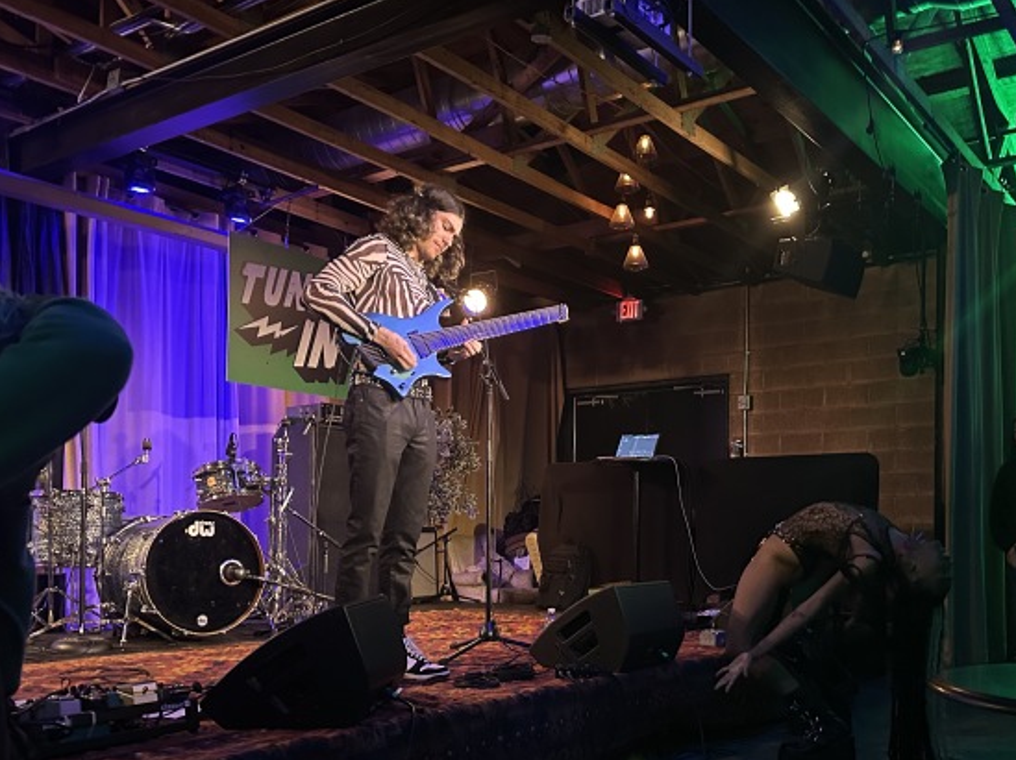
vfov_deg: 40.1
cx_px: 555
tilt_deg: -0.2
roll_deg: -0.3
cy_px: 520
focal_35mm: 35
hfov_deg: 52.6
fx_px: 1027
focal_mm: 6.86
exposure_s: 1/30
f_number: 1.78
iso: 1250
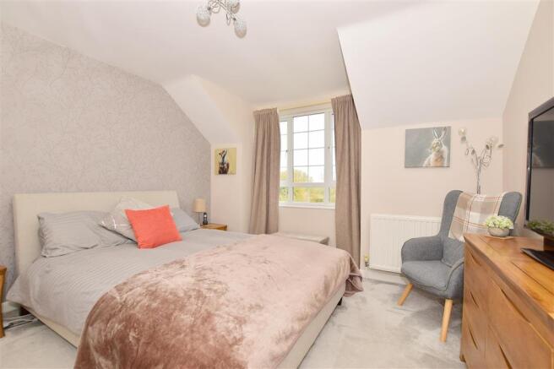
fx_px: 231
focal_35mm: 15
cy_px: 184
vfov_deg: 77.3
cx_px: 277
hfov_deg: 100.4
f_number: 7.1
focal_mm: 10
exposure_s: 1/200
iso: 200
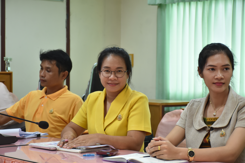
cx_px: 122
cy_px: 82
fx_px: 633
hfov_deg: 21.9
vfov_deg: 14.7
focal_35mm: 93
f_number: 5
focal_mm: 62
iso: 800
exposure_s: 1/60
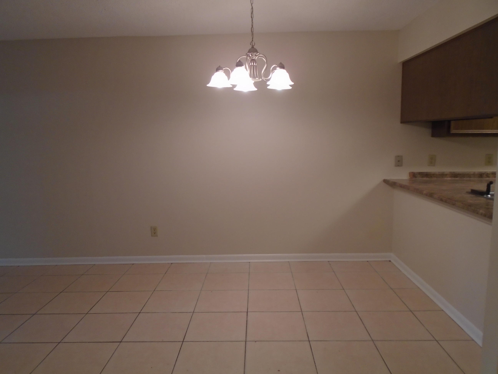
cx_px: 249
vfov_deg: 53.1
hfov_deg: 67.3
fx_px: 374
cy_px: 187
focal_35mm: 26
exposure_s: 1/30
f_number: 3.2
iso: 160
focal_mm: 4.6
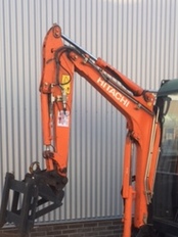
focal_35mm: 75
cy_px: 225
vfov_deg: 25.0
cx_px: 81
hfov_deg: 19.6
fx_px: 514
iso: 32
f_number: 2.2
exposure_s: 1/169
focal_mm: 4.15
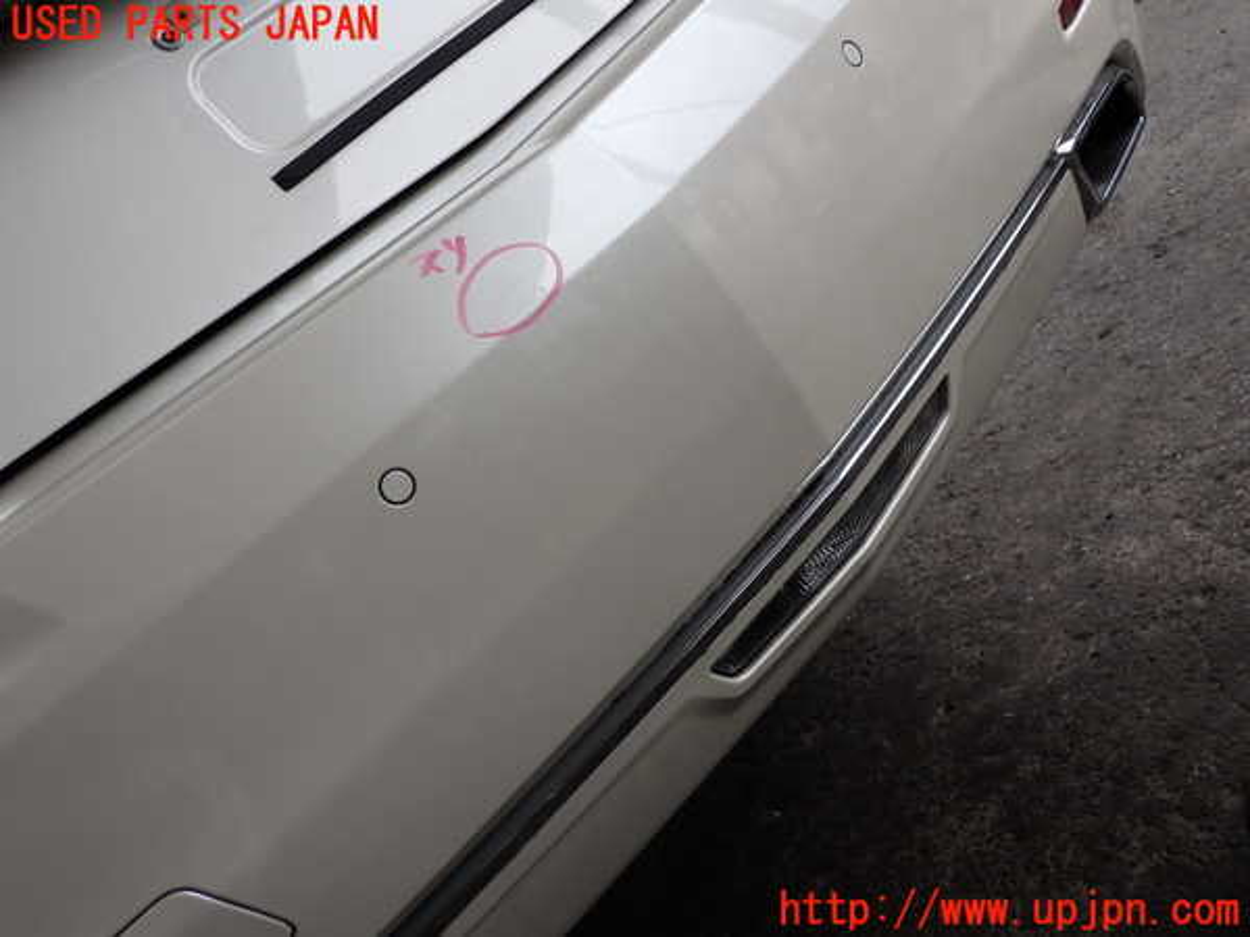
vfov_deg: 46.8
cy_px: 468
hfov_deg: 60.0
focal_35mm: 30
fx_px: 1083
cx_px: 625
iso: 100
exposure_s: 1/125
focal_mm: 5.4
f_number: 3.2
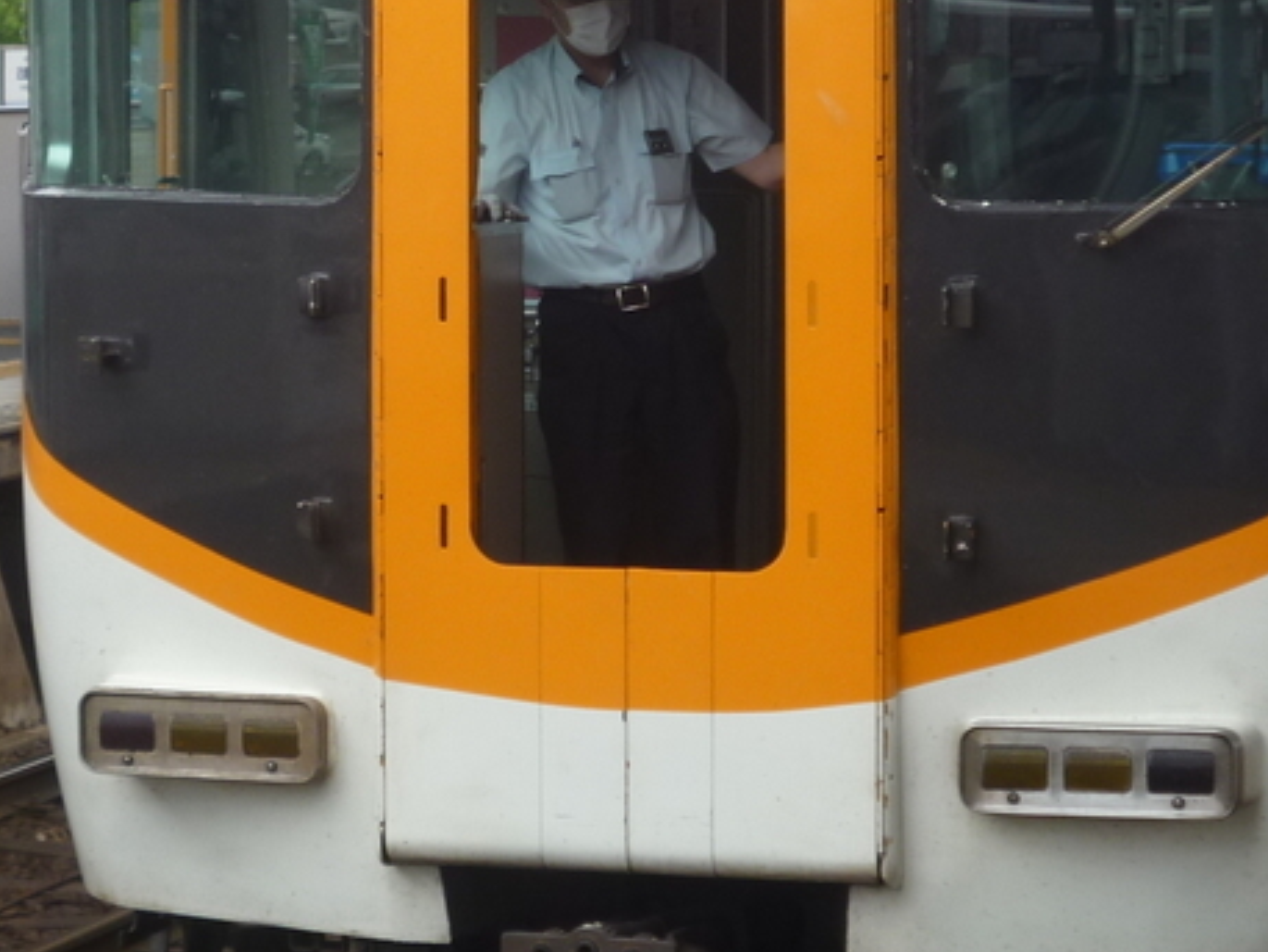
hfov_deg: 15.6
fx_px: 4617
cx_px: 852
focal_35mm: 126
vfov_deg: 11.8
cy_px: 305
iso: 100
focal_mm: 8.6
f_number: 4
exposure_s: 1/160
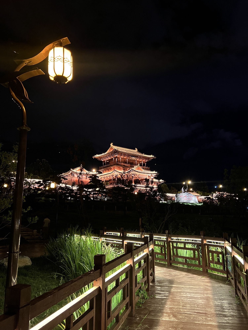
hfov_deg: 53.1
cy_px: 165
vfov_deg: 67.3
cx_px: 124
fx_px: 248
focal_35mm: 26
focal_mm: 5.7
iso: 640
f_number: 1.5
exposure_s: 1/25
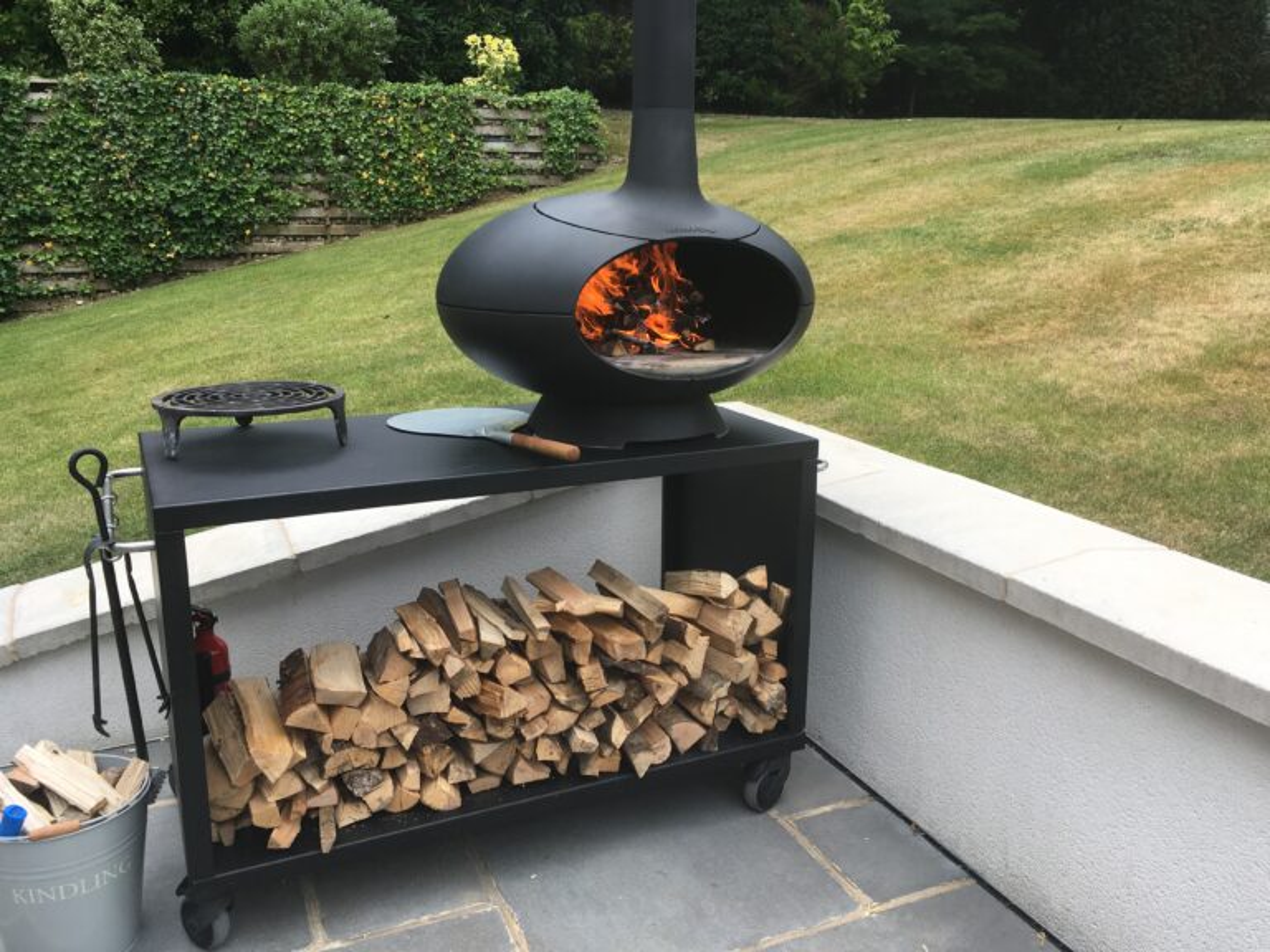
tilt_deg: -15.2
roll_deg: -1.4
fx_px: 1064
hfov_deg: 61.7
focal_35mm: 29
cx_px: 635
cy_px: 476
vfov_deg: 48.2
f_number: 2.2
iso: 25
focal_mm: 4.15
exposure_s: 1/466
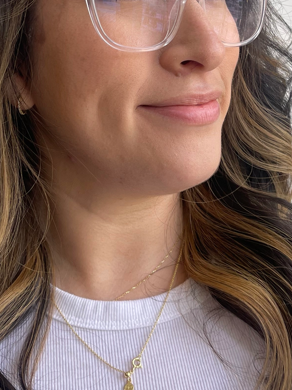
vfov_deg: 30.1
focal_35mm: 64
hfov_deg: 22.9
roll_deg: +5.1
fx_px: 720
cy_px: 131
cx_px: 138
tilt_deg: -4.0
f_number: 1.6
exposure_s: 1/205
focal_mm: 5.1
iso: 32
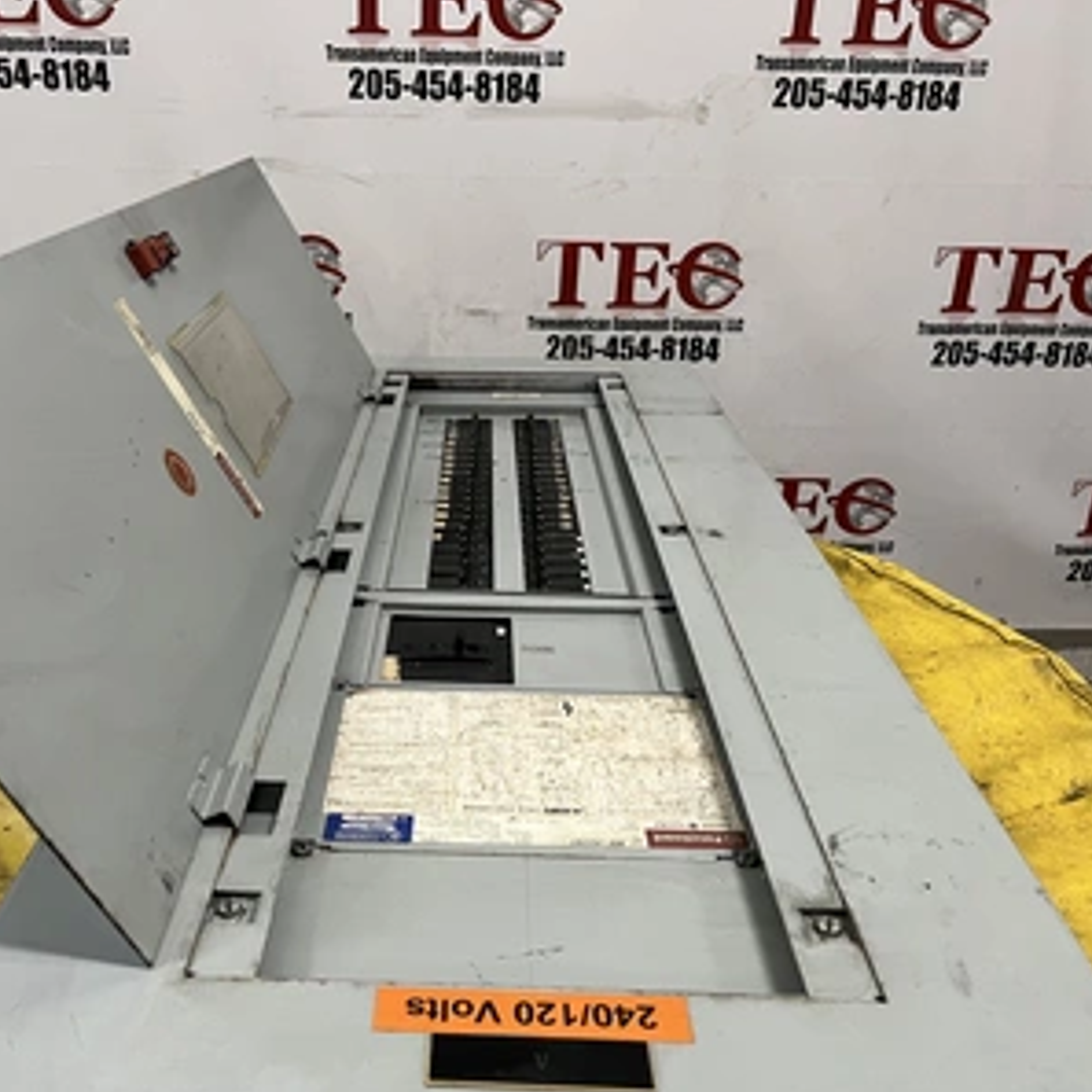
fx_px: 1106
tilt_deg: -23.5
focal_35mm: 31
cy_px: 548
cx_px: 452
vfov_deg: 52.5
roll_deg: -1.1
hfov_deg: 52.3
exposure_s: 1/60
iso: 125
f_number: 1.6
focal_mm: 5.1
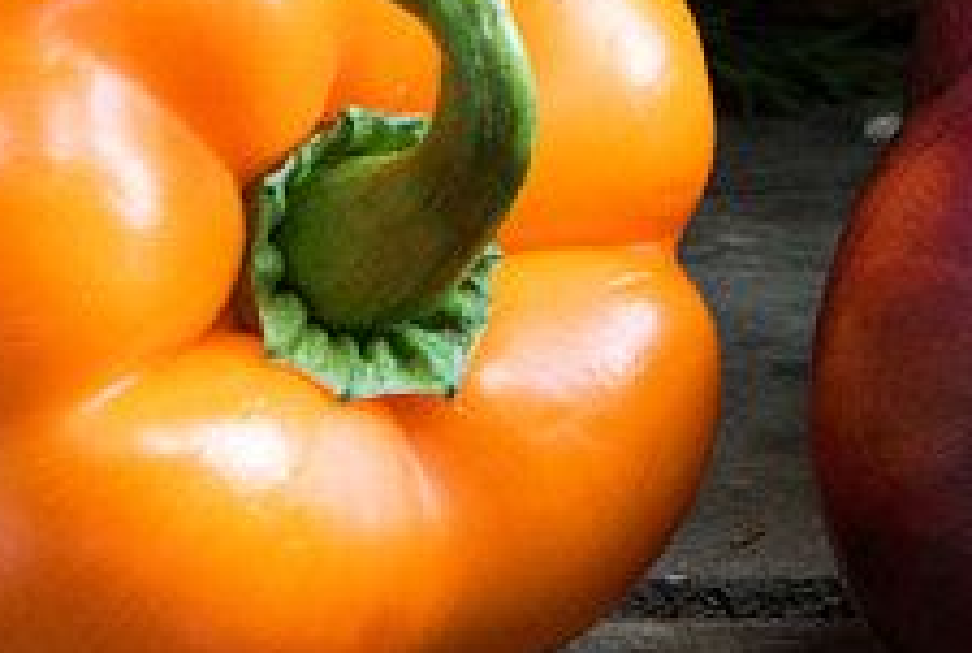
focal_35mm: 887
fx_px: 23996
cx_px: 765
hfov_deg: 2.3
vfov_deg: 1.6
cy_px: -662
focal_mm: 125
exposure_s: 1/3
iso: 640
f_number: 8
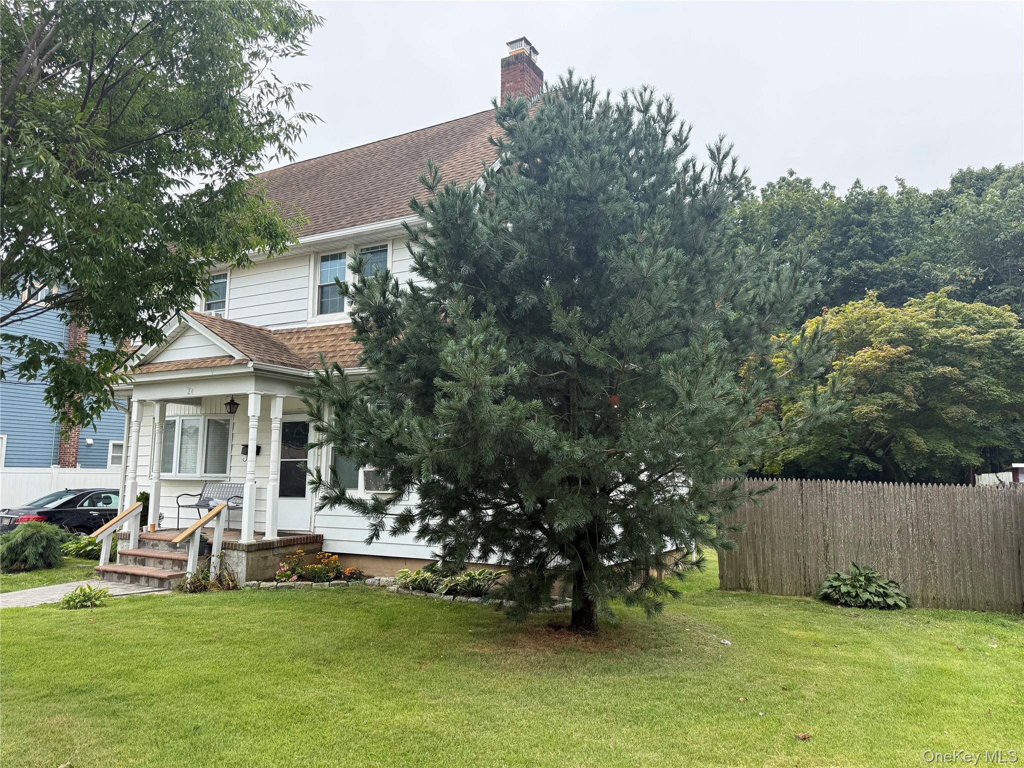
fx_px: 710
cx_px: 512
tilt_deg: +7.8
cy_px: 384
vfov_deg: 56.8
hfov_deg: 71.6
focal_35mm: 24
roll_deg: -0.7
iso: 100
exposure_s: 1/1493
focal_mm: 6.76
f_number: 1.78
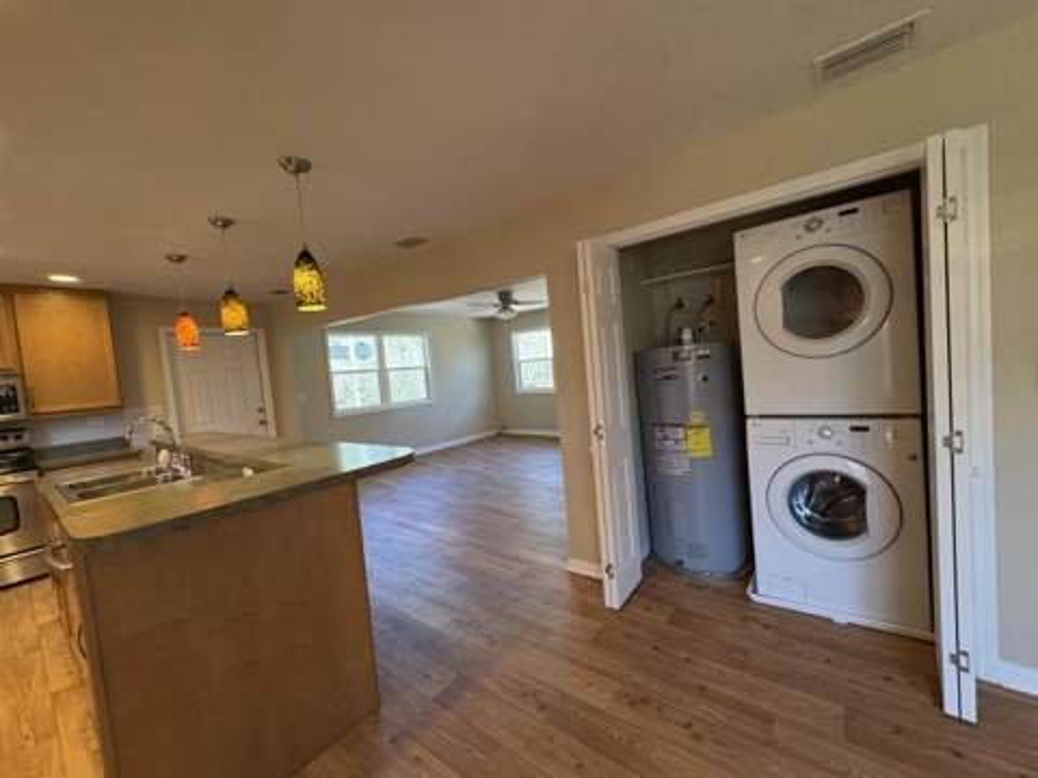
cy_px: 389
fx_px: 420
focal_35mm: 14
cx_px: 519
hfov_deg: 102.1
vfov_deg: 85.7
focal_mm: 2.22
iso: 320
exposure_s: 1/120
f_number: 2.2
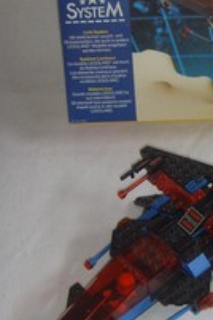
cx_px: 251
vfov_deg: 21.0
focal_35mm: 97
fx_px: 861
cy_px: 205
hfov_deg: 13.7
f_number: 3.5
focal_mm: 6.6
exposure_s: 1/45
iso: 100
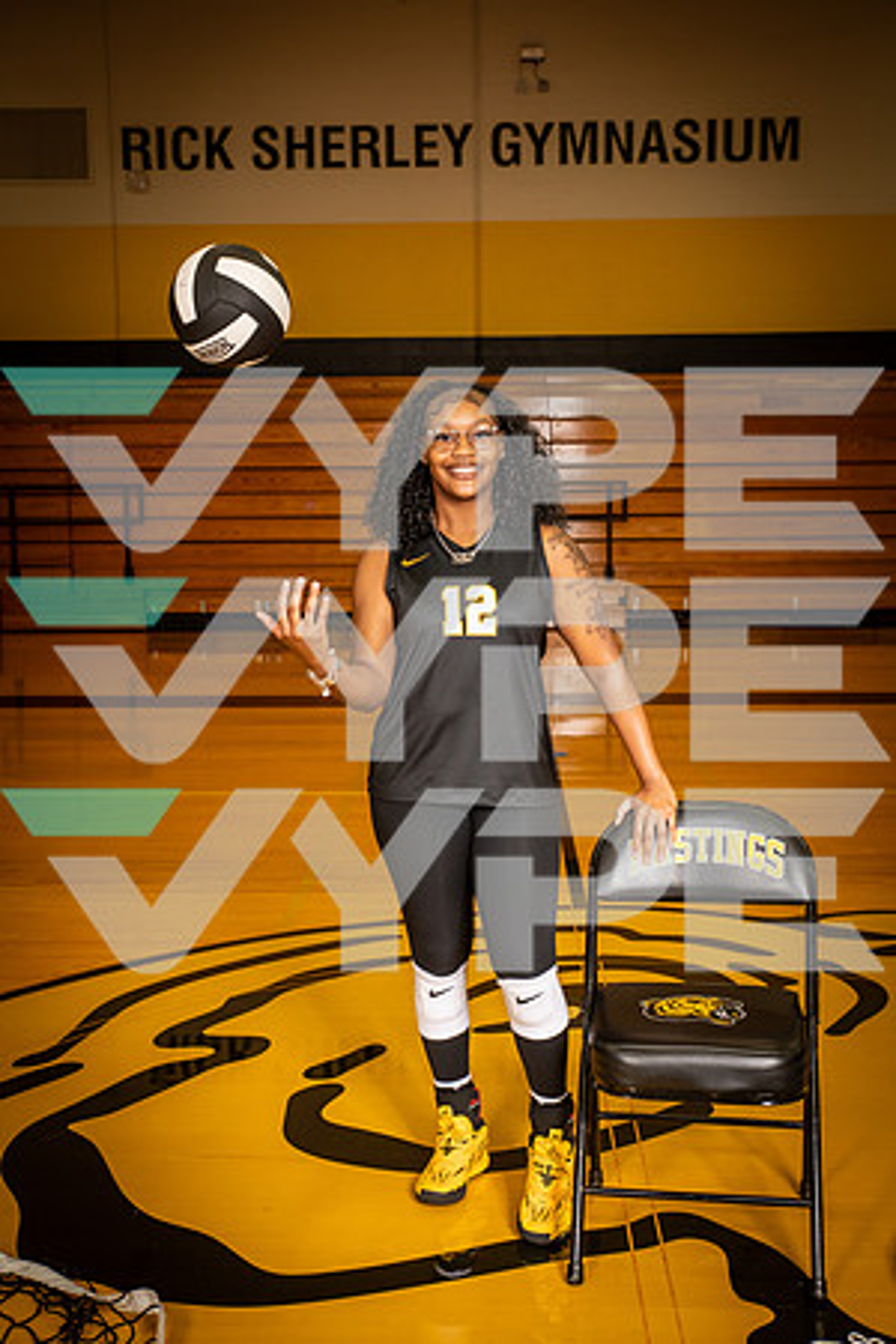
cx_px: 448
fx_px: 1643
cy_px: 672
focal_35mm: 44
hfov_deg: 30.5
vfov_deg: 44.5
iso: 800
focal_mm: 44
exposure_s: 1/320
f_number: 7.1
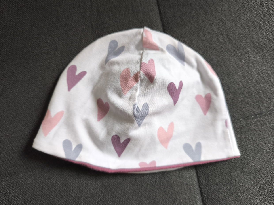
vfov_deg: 58.9
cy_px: 102
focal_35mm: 23
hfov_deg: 73.9
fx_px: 182
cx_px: 137
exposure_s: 1/50
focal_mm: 6.57
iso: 640
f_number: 1.6
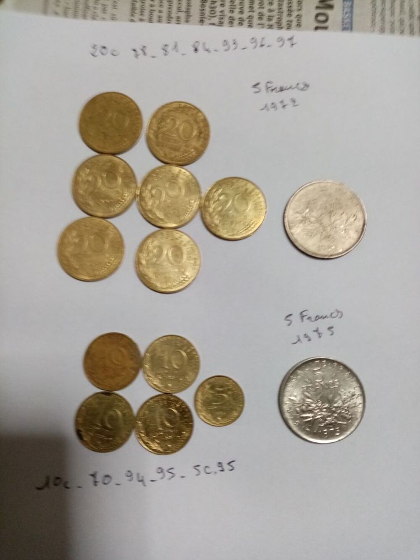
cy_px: 280
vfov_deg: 67.3
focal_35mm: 26
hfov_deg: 53.1
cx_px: 210
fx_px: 421
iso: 382
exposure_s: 1/33.3
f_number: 1.8
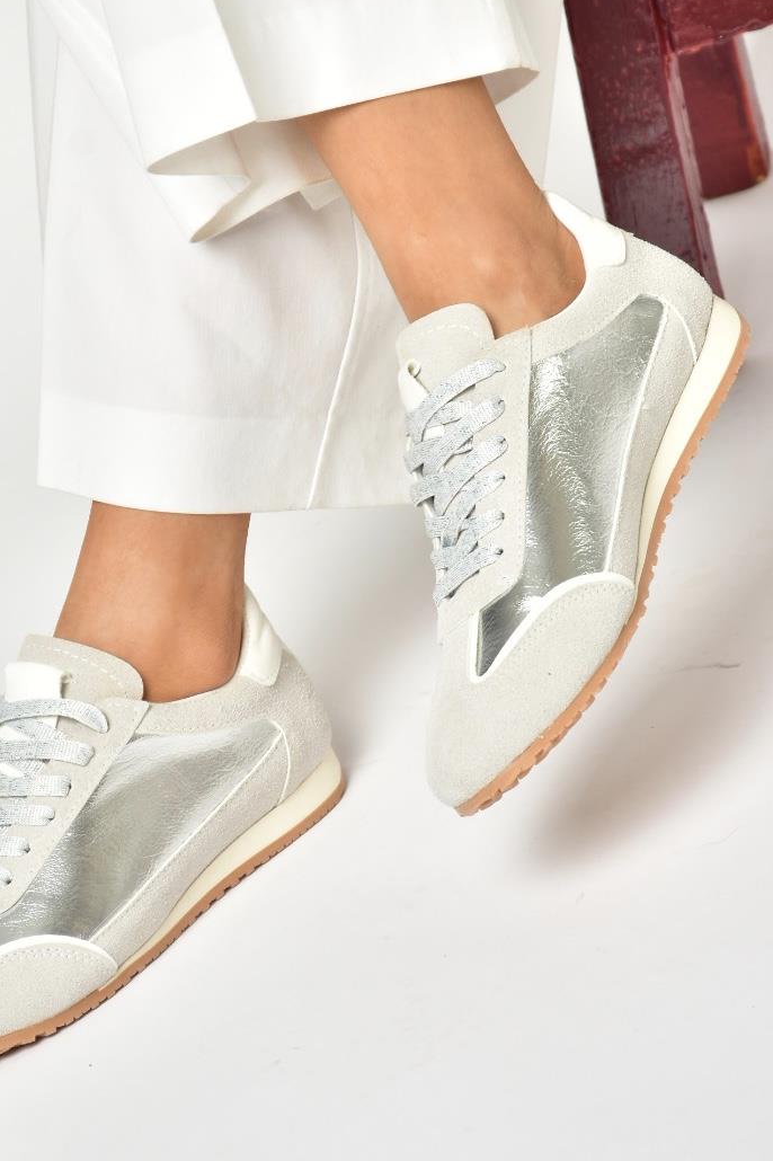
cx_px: 283
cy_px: 252
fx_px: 7986
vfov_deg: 8.3
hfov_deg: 5.5
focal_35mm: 248
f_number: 7.1
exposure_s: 1/125
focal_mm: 105
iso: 100
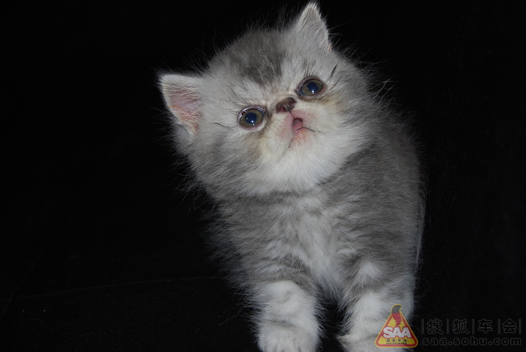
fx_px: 987
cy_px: 176
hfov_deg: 29.8
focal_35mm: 68
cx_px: 263
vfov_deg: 20.2
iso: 200
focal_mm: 45
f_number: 5.3
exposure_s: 1/60
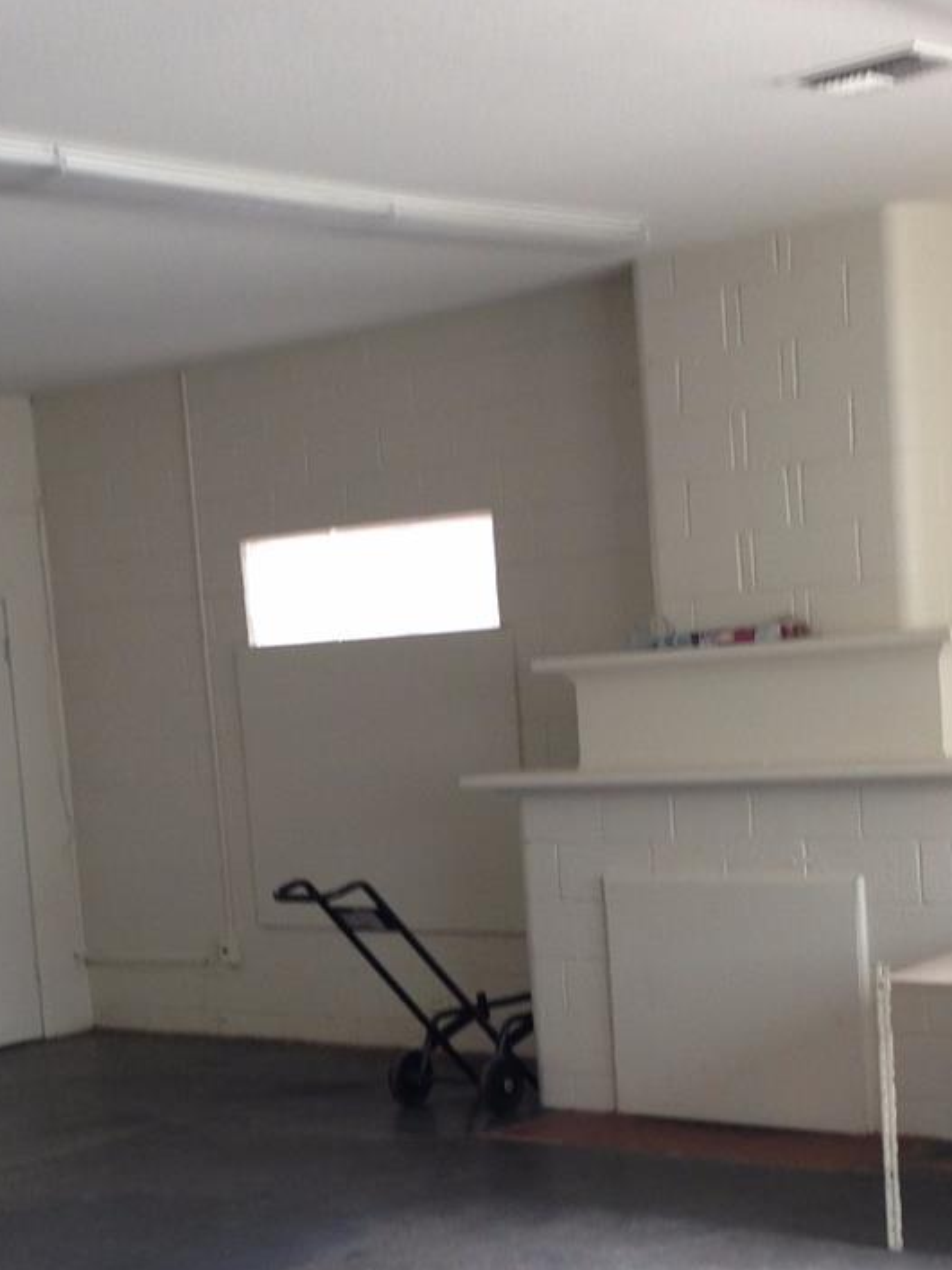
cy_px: 934
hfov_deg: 21.0
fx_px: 2568
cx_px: 357
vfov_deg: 27.4
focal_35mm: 70
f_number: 2.4
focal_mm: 4.12
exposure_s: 1/40
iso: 50
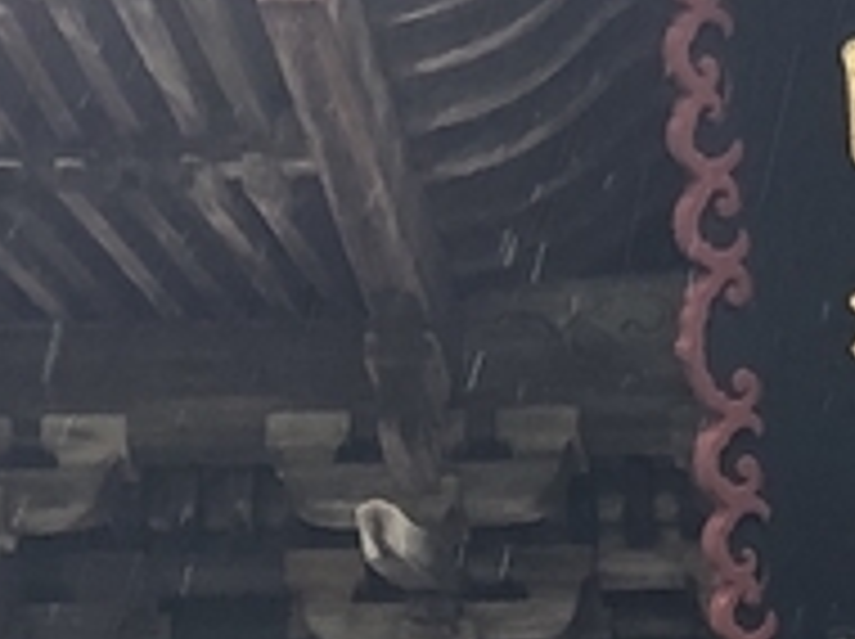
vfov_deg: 7.7
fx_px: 4366
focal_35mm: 177
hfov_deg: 10.9
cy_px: 1624
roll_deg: -1.5
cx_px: 1116
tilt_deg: +22.4
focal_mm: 3.99
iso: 32
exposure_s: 1/30
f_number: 1.8
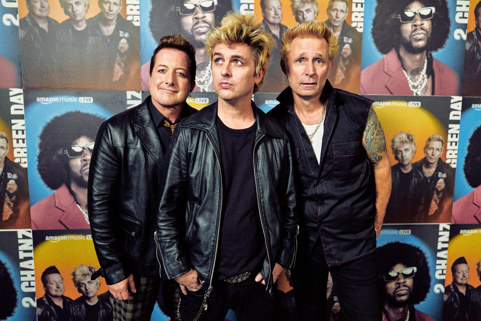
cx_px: 240
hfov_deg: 65.5
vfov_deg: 46.4
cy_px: 160
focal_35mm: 28
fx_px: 374
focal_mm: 28
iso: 3200
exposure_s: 1/125
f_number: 2
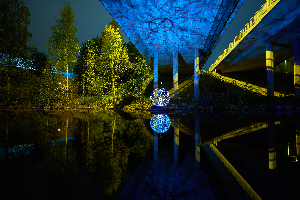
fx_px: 133
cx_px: 150
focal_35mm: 16
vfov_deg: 73.8
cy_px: 100
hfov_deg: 96.7
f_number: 4
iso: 100
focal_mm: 16
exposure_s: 30
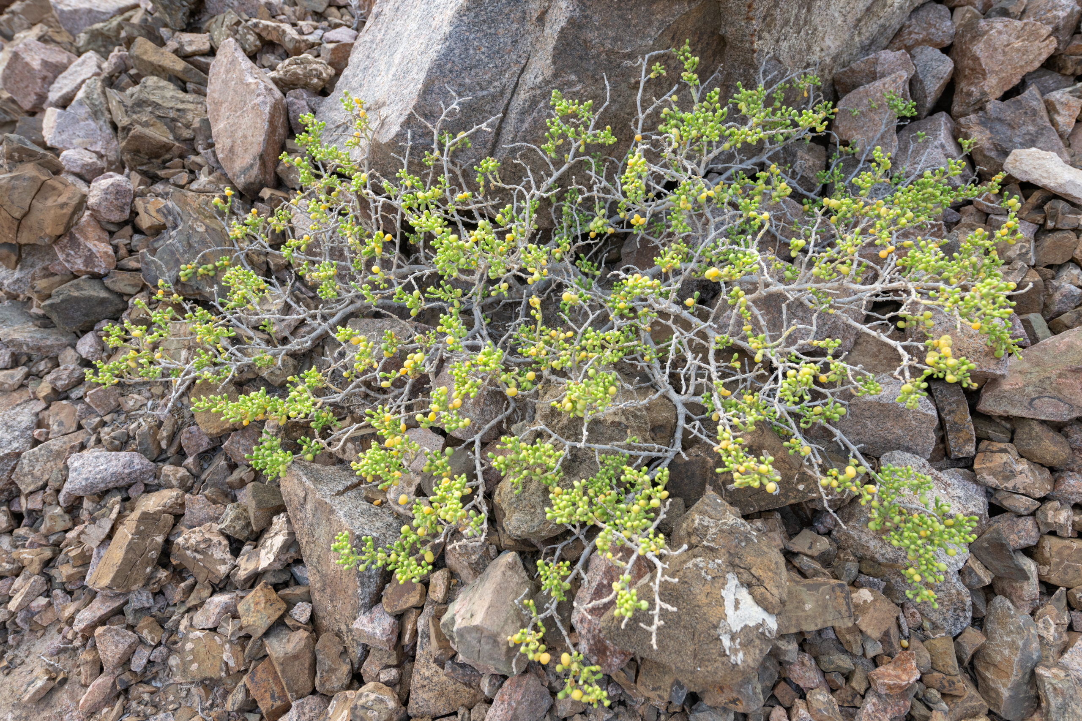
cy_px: 360
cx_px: 541
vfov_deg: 61.9
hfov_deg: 84.0
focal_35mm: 20
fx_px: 601
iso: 400
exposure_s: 1/400
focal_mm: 20
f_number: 6.3
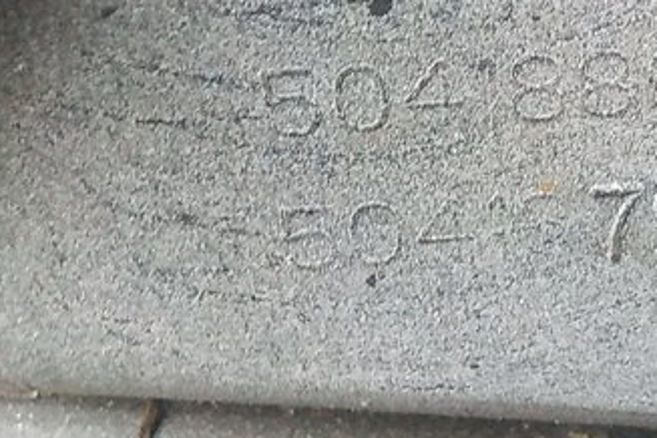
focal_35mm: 61
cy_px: 42
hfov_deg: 31.4
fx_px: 1113
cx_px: 583
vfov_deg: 21.7
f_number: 3.3
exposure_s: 1/20
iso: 800
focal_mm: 4.1
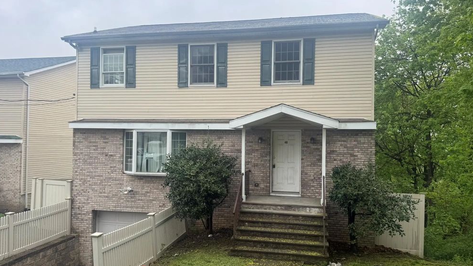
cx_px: 241
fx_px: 339
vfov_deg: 42.9
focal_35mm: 27
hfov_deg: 69.9
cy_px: 135
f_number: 1.78
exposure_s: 1/967
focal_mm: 6.76
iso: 80
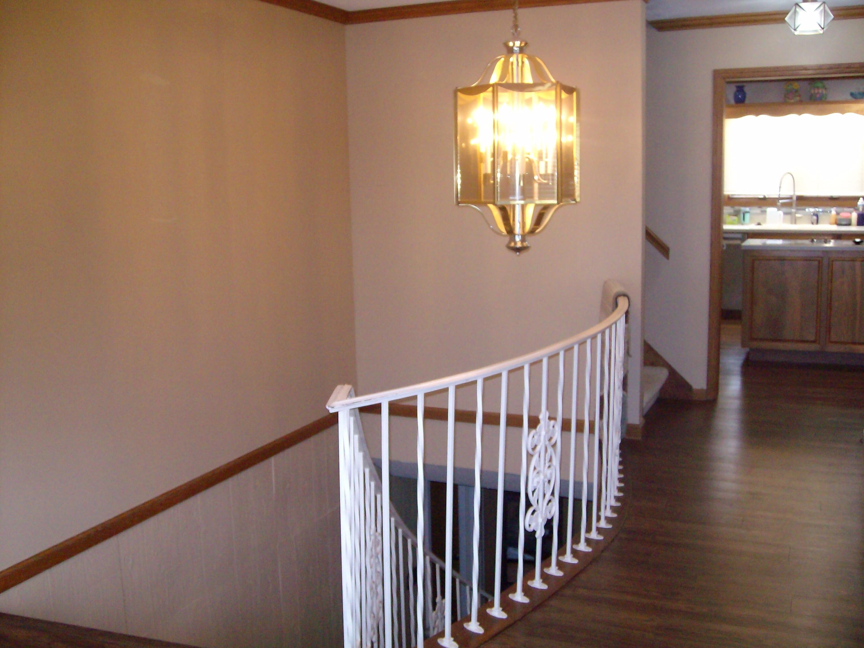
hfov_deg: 52.6
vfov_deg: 40.7
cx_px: 432
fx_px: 874
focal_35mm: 35
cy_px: 324
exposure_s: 1/40
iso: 277
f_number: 2.8
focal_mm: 5.8
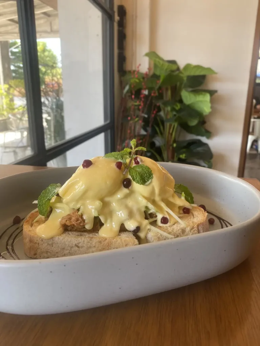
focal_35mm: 26
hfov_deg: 53.1
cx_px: 130
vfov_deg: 67.3
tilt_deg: -16.1
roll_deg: -2.1
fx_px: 260
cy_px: 173
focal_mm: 4.25
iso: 50
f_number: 1.8
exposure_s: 1/122
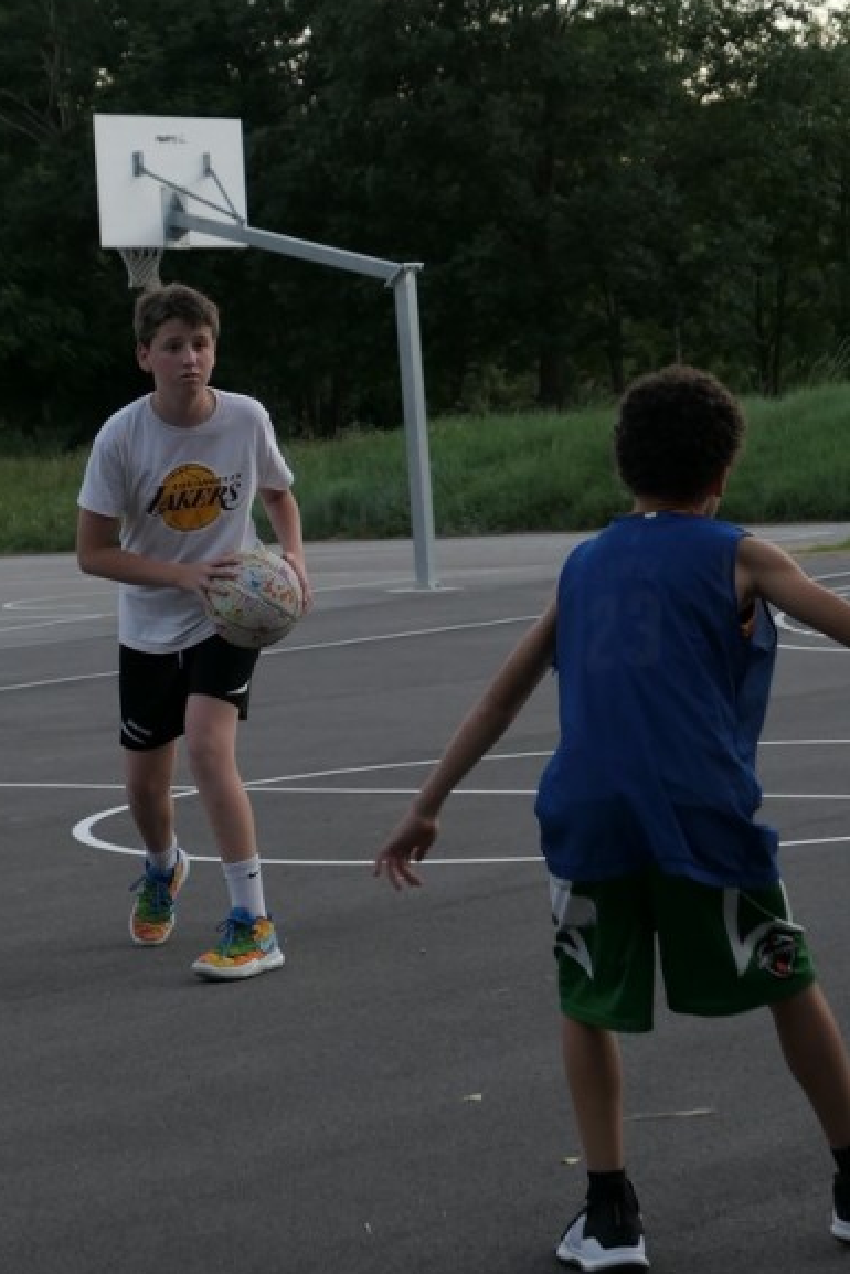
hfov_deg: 12.3
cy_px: 439
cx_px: 190
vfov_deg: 18.4
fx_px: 3929
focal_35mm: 111
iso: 320
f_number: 2.8
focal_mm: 26.1
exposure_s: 1/250
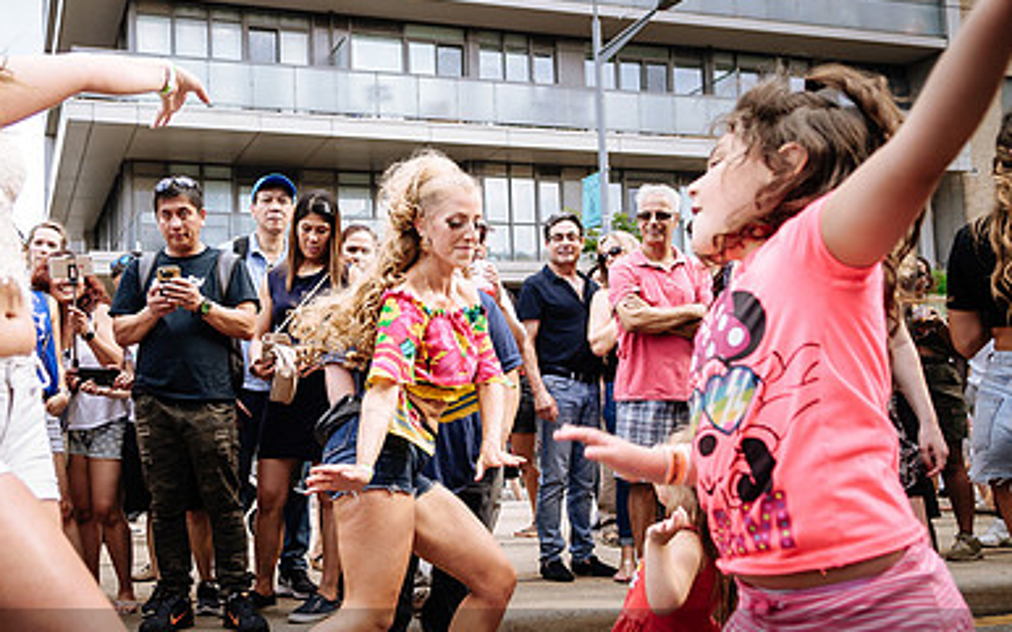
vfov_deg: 32.7
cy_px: 340
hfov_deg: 49.8
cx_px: 372
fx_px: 1075
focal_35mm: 39
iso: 100
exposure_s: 1/400
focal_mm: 17
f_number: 2.8
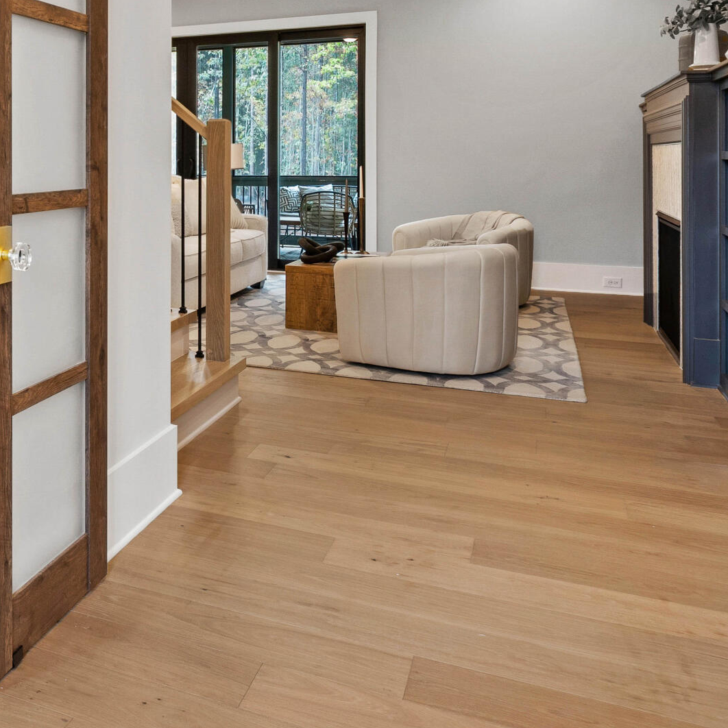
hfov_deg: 41.3
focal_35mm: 36
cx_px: 33
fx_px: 857
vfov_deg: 43.6
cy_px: 134
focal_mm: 10
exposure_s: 1/2
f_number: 8
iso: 100
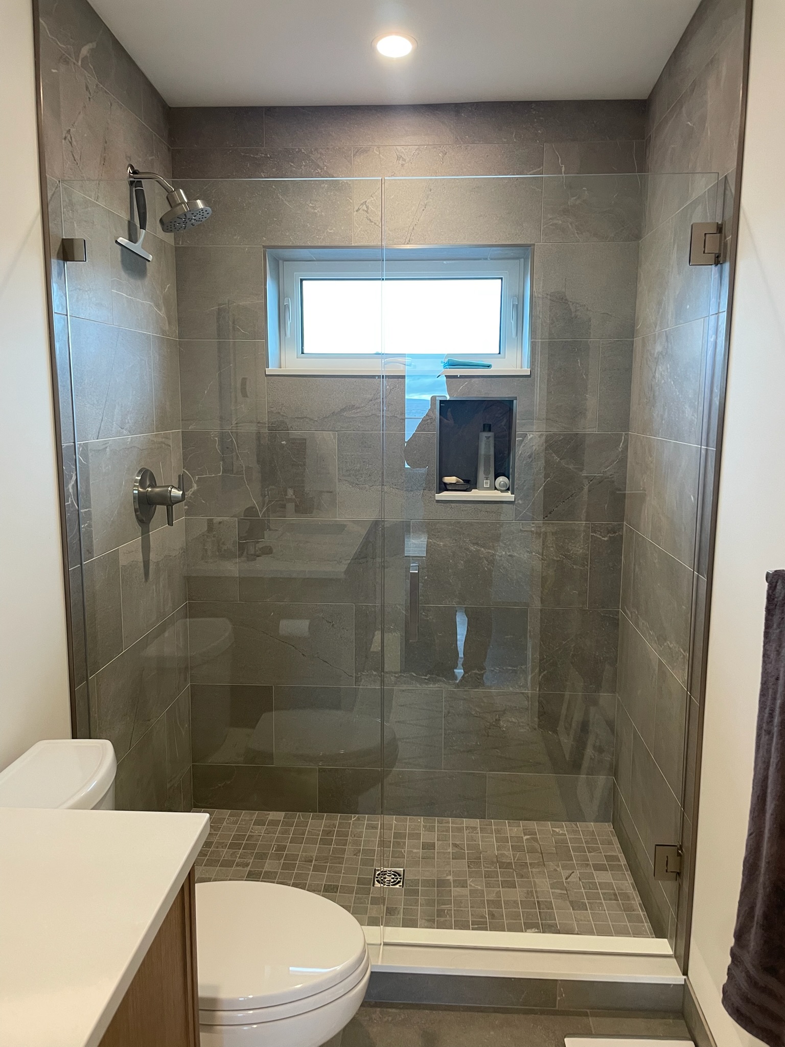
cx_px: 392
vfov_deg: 67.3
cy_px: 524
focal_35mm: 26
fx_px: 786
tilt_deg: -7.4
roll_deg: -0.4
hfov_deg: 53.1
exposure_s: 1/60
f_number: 1.6
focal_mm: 4.2
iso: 125
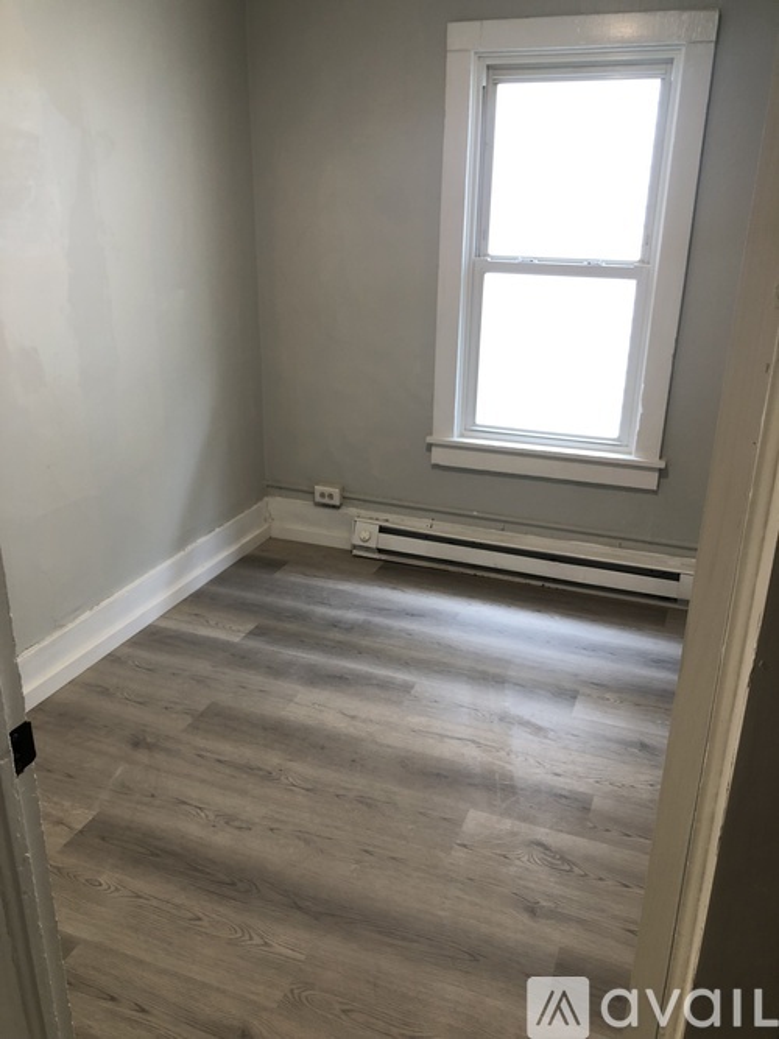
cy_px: 520
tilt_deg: -23.0
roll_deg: +0.4
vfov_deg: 63.5
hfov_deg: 49.7
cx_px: 390
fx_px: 840
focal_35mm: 28
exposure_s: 1/20
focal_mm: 3.99
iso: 40
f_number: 1.8
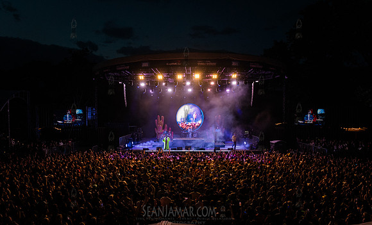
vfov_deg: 48.2
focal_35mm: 25
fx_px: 252
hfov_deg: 73.0
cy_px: 123
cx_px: 185
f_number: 4
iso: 5000
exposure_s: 1/500
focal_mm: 24
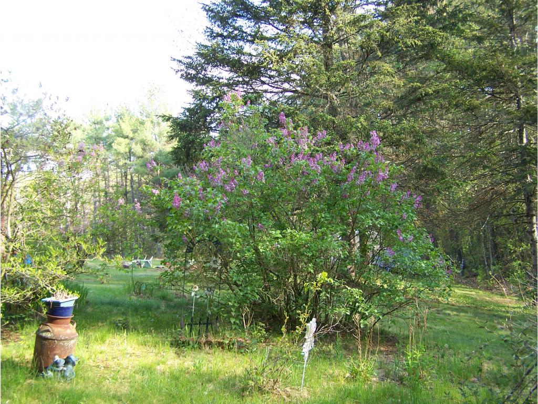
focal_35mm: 38
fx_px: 591
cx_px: 269
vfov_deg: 37.7
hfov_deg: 49.0
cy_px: 202
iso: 80
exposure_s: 1/100
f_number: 2.8
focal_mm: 6.3
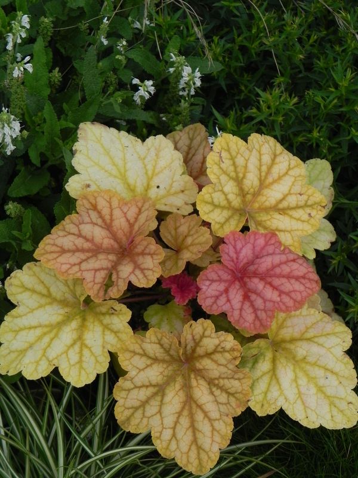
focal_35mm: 105
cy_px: 239
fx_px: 1448
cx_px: 179
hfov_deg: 14.1
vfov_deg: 18.7
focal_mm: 18.8
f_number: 4.5
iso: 160
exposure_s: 1/500
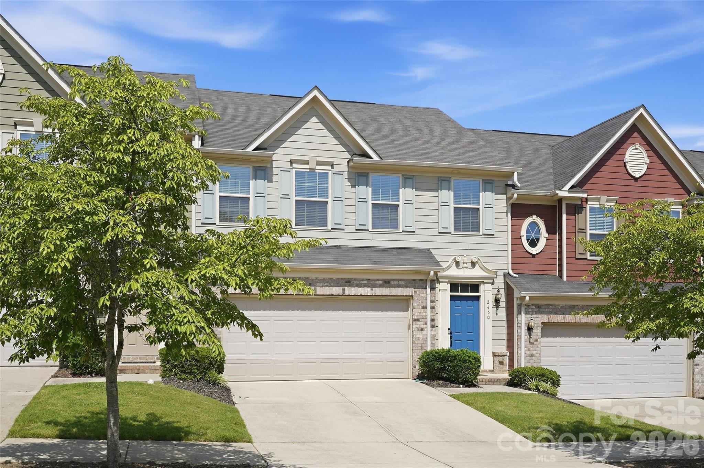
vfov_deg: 39.9
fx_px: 645
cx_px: 352
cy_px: 234
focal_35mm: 33
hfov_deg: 57.3
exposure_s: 1/200
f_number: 10
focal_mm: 33
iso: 100
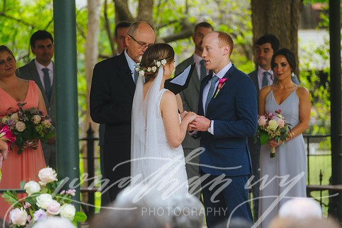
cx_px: 171
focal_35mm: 200
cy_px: 114
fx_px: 1899
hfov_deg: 10.3
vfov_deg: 6.9
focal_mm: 200
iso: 400
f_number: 2.8
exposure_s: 1/320
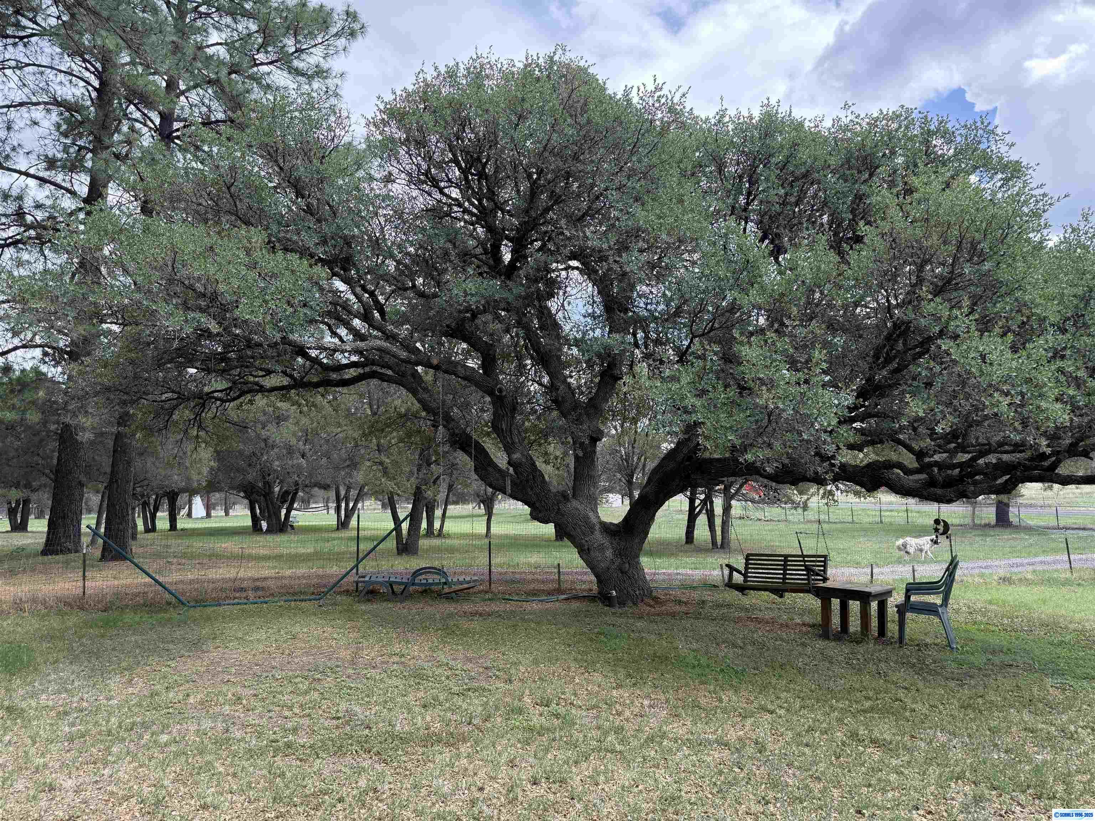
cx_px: 548
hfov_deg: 71.6
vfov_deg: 56.8
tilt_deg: +8.3
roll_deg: +1.4
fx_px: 759
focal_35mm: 24
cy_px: 410
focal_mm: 6.76
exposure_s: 1/780
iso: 100
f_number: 1.78
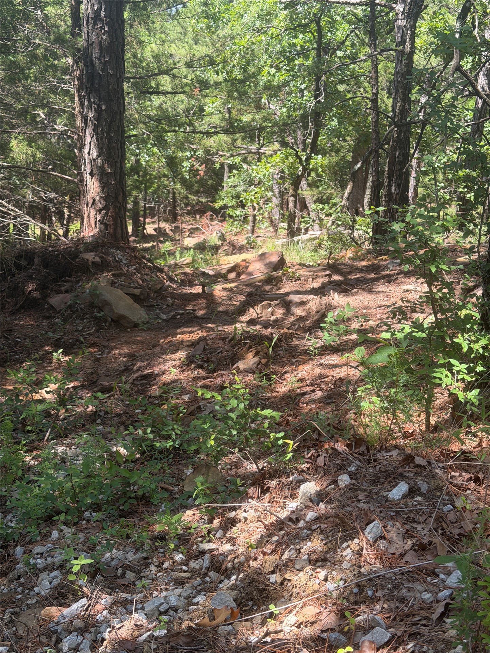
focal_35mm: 48
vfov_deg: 39.7
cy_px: 326
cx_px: 245
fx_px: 906
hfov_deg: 30.3
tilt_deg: -19.3
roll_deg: -2.3
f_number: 1.78
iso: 80
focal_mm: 6.76
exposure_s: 1/631
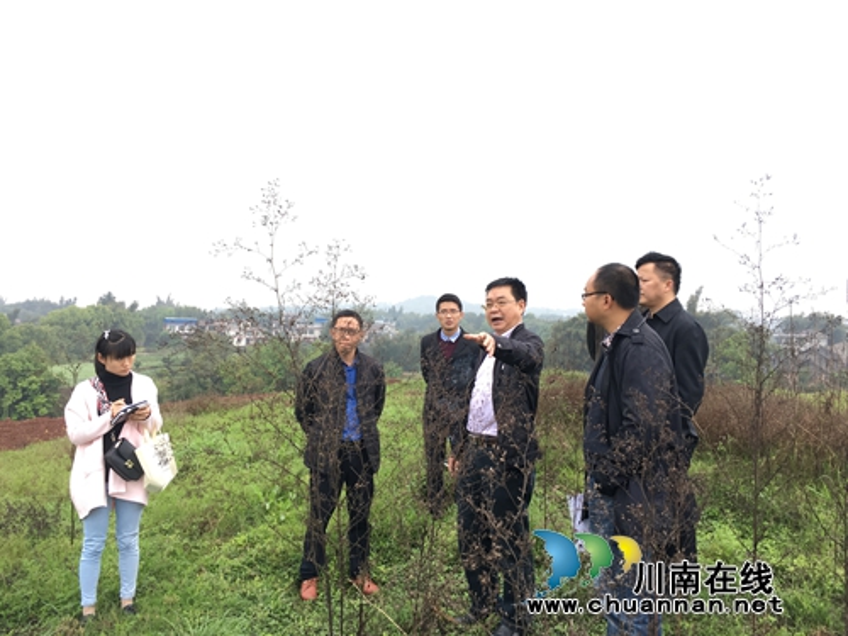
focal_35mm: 29
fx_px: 710
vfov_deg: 48.2
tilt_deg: +1.5
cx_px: 424
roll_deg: -1.8
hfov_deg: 61.7
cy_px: 318
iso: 25
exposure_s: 1/50
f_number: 2.2
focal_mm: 4.15
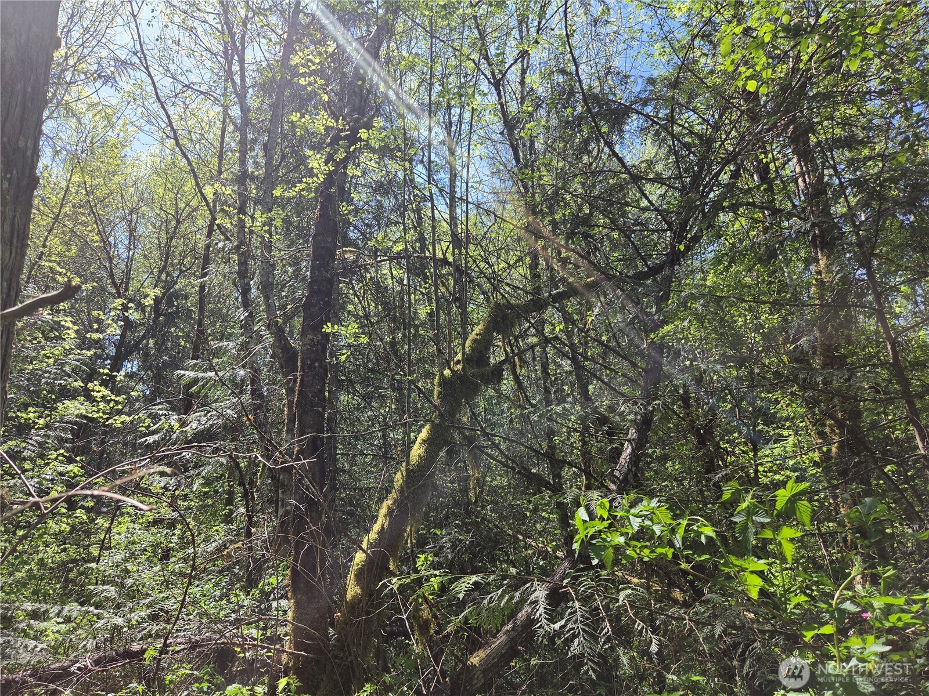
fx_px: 617
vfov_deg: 58.9
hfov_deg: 73.9
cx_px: 464
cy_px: 348
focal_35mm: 23
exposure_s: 1/1849
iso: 80
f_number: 1.8
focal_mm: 5.4
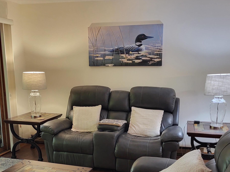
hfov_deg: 42.9
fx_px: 292
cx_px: 105
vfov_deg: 32.0
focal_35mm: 44
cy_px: 138
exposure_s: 1/60
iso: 200
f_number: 1.8
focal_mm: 5.4
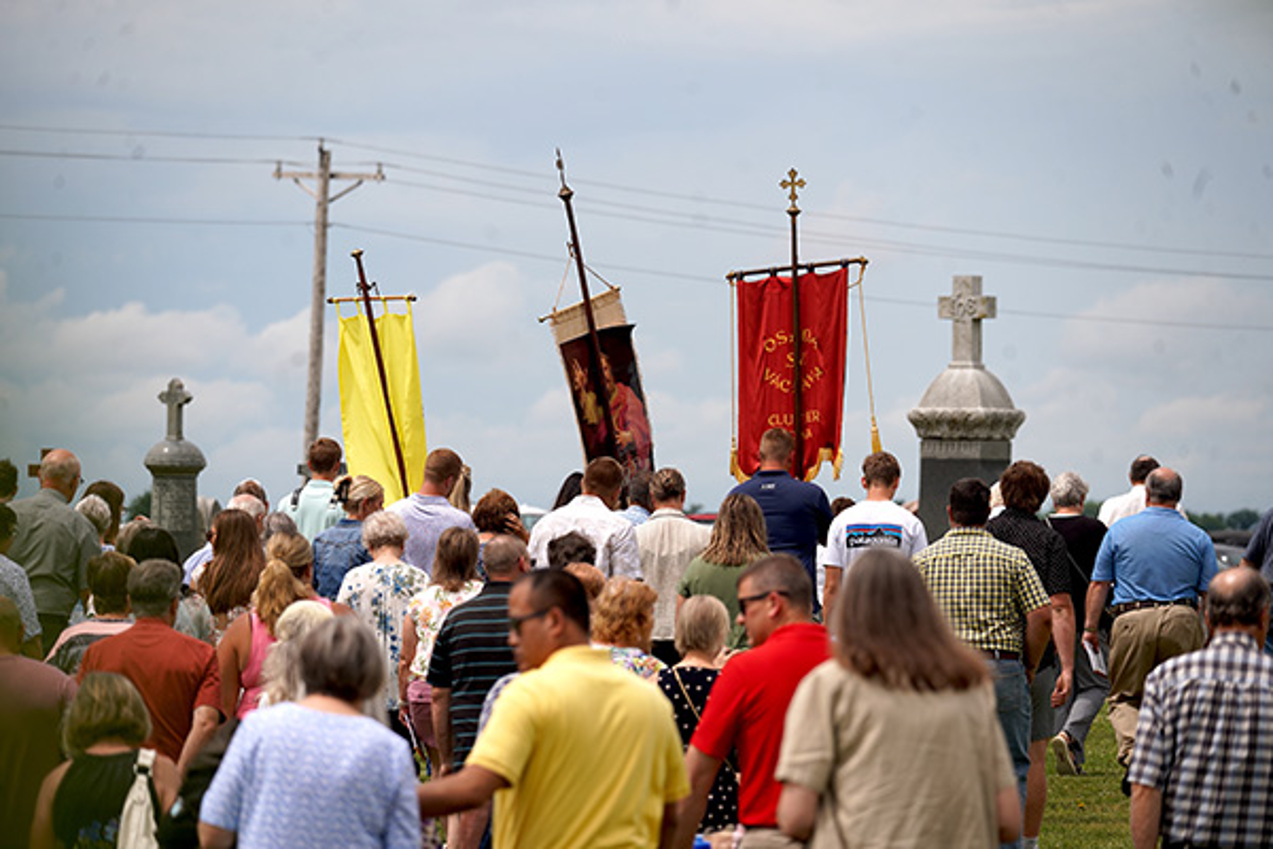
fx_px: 9260
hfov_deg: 7.9
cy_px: 424
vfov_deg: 5.2
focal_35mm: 262
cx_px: 636
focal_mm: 261.9
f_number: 7.1
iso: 100
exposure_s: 1/500
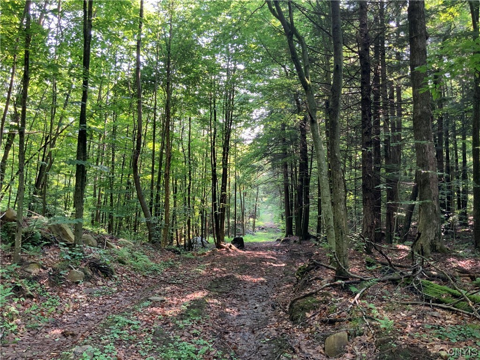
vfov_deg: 48.2
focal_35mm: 29
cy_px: 180
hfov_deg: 61.7
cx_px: 240
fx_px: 402
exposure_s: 1/69
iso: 64
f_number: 1.8
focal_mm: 3
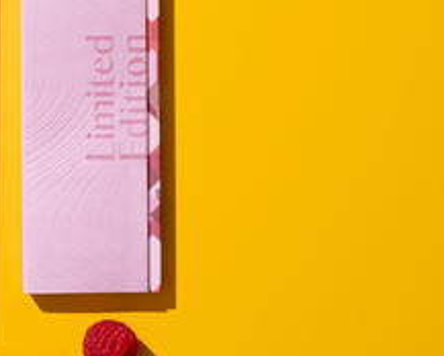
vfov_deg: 8.8
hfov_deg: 10.8
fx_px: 2315
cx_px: -59
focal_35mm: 176
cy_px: 31
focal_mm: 53
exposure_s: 1/640
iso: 200
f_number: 11
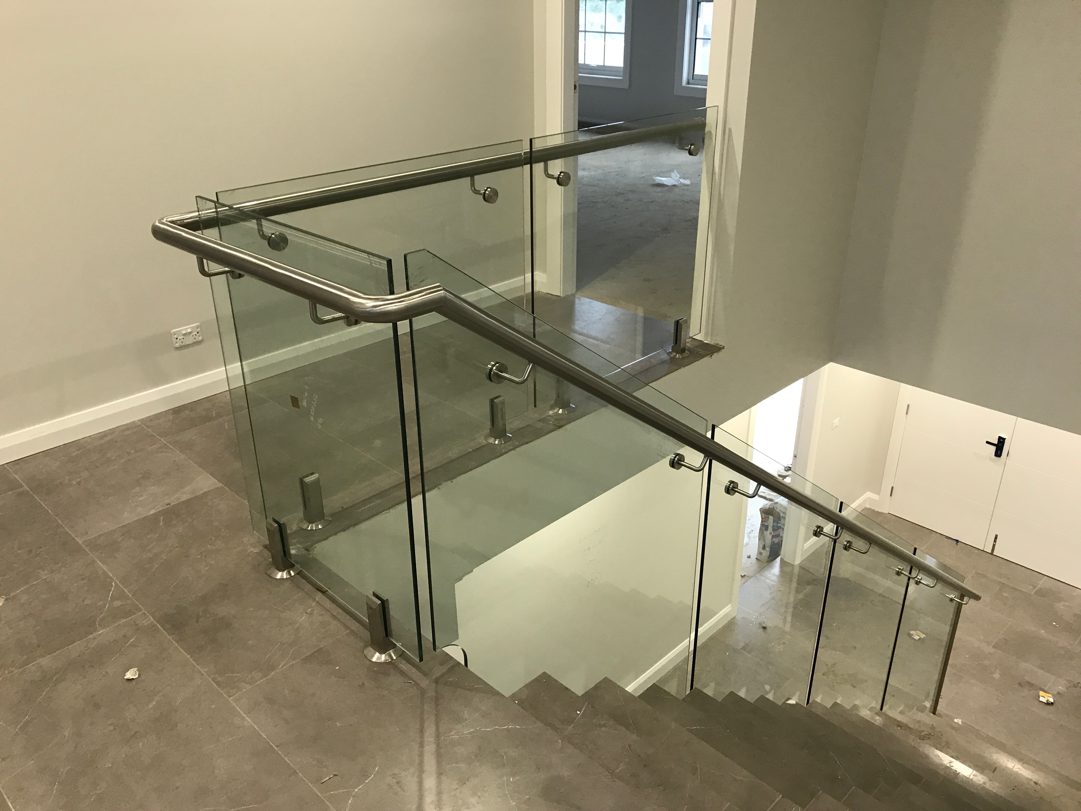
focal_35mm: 28
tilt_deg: -25.9
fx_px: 874
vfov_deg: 49.7
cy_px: 406
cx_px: 540
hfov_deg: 63.4
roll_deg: +0.5
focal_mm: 3.99
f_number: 1.8
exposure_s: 1/20
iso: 40
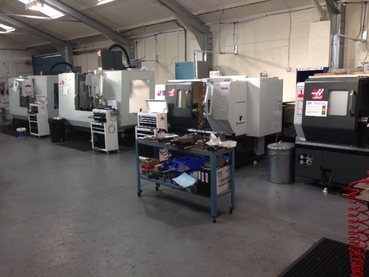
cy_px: 138
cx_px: 184
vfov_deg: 42.9
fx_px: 352
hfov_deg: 55.4
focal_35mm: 33
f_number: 2.4
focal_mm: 4.12
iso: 64
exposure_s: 1/60
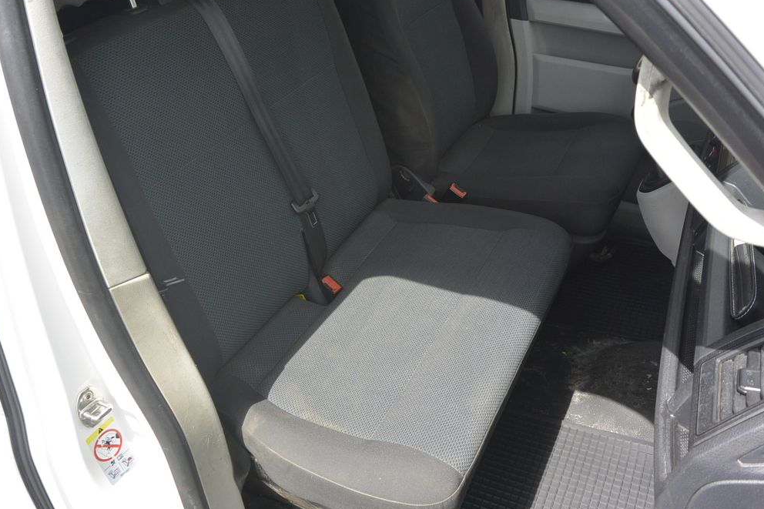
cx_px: 386
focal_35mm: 32
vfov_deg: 41.1
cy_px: 252
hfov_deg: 58.7
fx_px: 679
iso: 160
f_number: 4
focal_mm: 11.8
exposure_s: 1/500
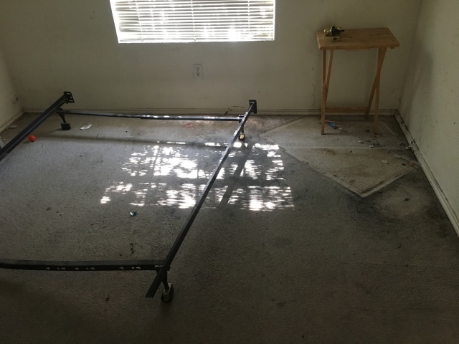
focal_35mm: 29
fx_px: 385
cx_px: 230
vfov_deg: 48.2
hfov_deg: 61.7
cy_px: 172
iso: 160
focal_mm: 4.15
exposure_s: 1/30
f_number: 2.2
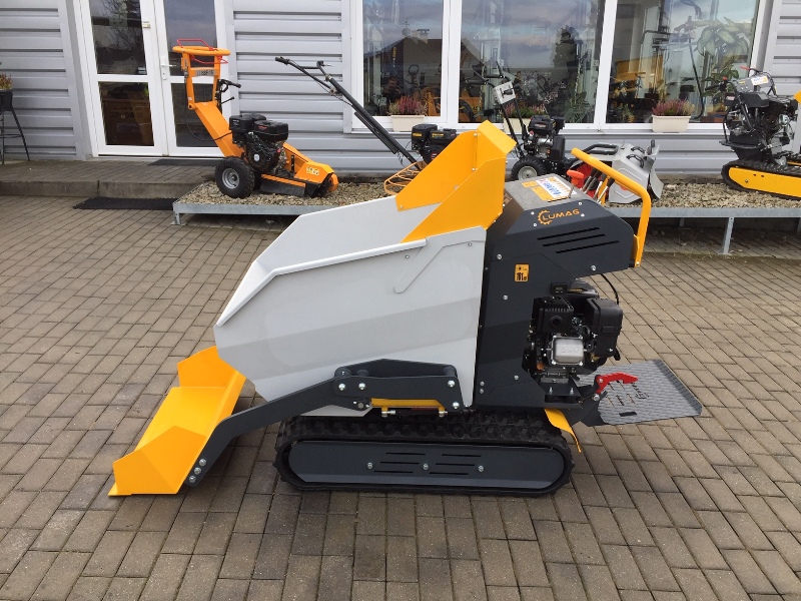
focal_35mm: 29
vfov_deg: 48.2
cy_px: 300
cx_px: 400
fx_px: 671
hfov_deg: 61.7
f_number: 2.2
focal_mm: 4.15
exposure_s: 1/341
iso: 32
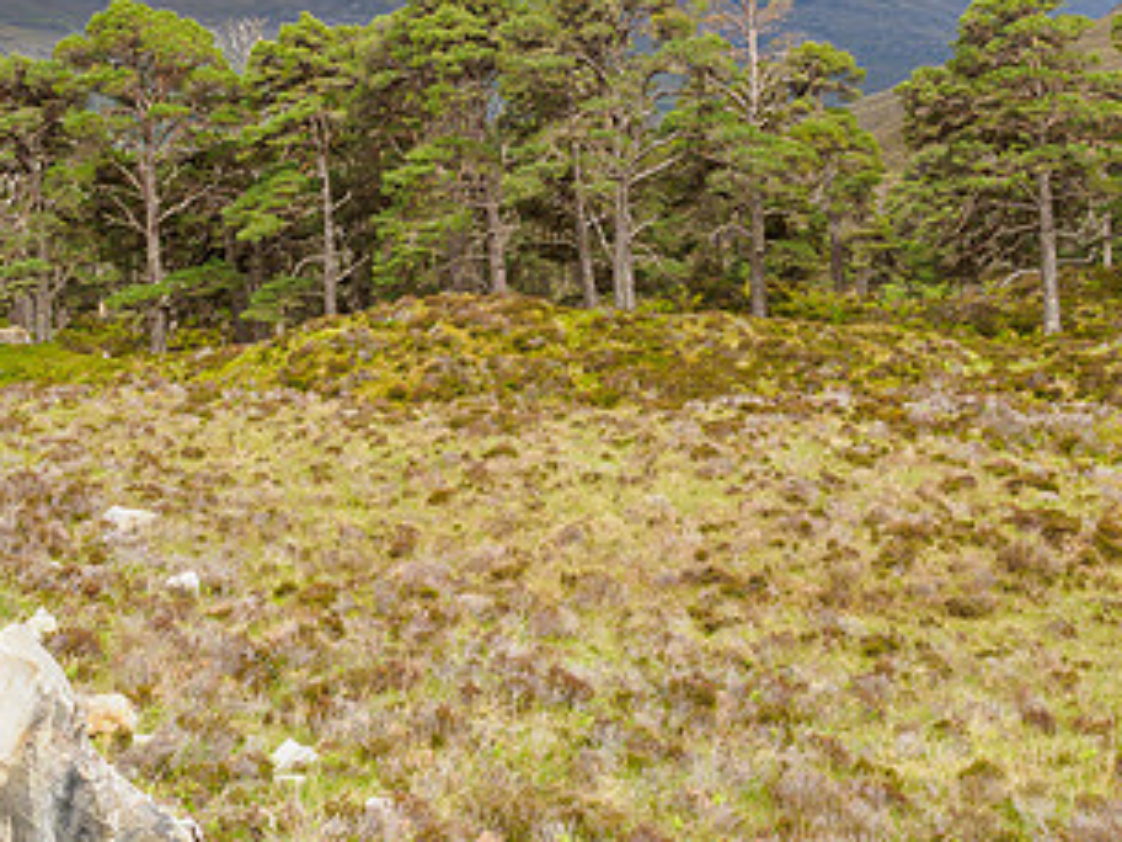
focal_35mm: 56
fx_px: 1815
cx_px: 536
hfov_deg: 34.3
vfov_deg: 25.8
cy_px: 202
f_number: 7.1
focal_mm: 14
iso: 200
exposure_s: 1/100
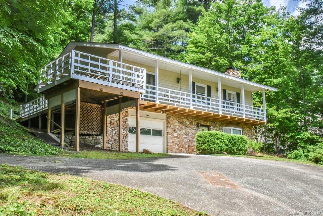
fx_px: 341
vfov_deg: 35.1
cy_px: 108
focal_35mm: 38
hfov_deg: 50.7
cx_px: 162
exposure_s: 1/320
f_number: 18
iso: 4000
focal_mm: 38
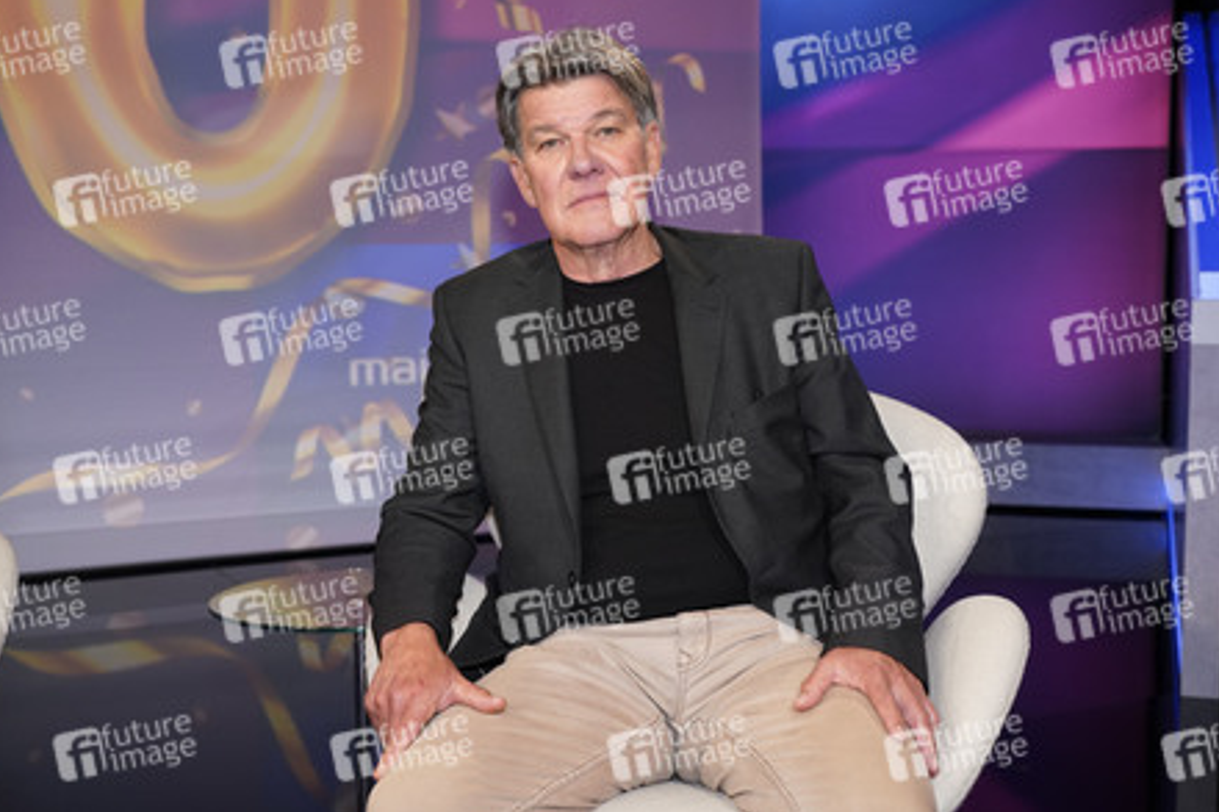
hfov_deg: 46.4
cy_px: 402
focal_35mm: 42
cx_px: 605
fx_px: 1422
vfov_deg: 31.9
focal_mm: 41
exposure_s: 1/125
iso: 2000
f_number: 5
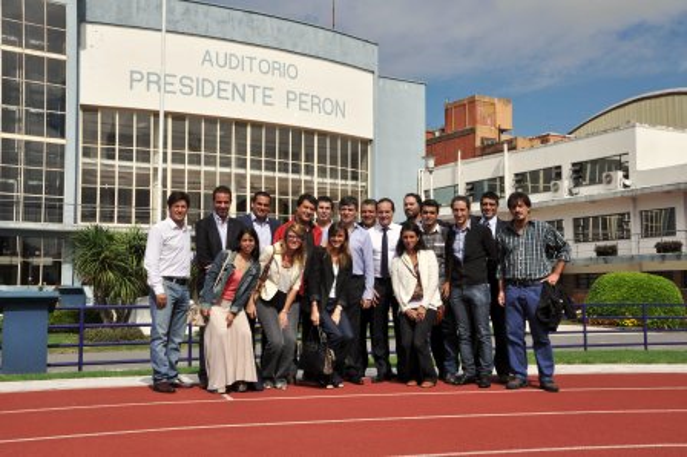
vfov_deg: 31.8
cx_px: 344
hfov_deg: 46.4
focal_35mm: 42
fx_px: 801
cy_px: 228
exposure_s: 1/320
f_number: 16
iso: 200
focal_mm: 28
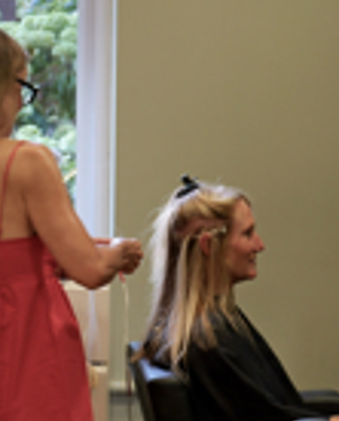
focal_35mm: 146
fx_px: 1825
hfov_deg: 10.5
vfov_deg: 13.0
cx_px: -18
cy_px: 397
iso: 200
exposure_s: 1/60
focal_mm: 28
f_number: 2.8
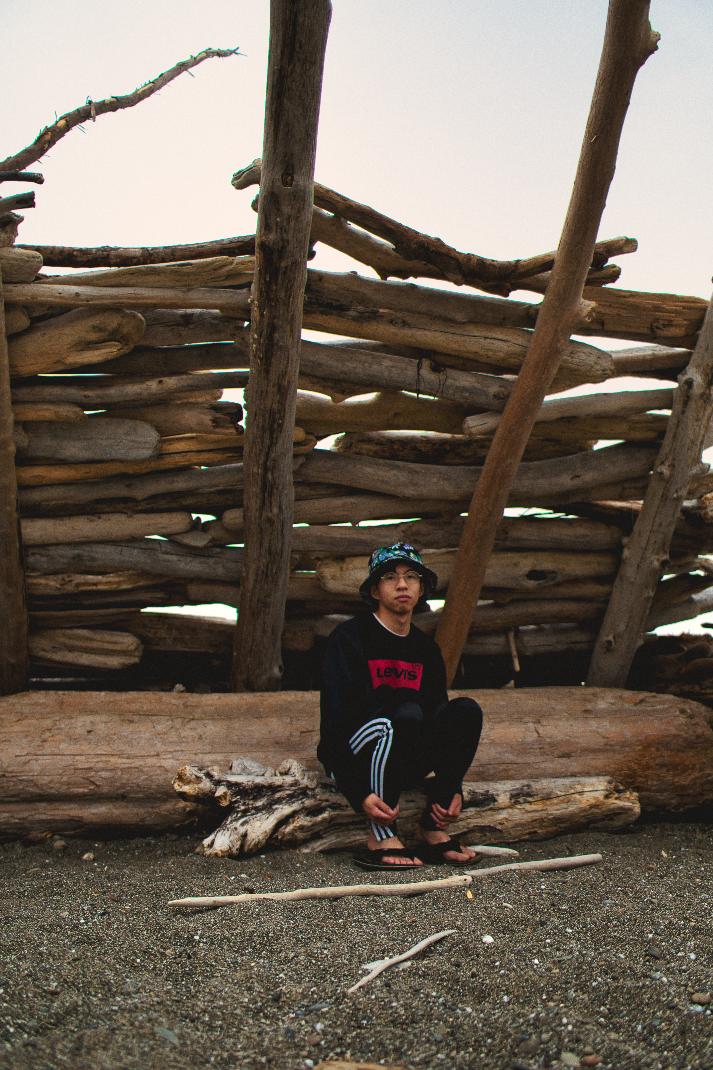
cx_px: 356
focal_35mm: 36
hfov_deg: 36.9
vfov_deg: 53.1
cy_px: 535
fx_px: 1069
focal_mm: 24
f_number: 1.8
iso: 100
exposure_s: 1/4000
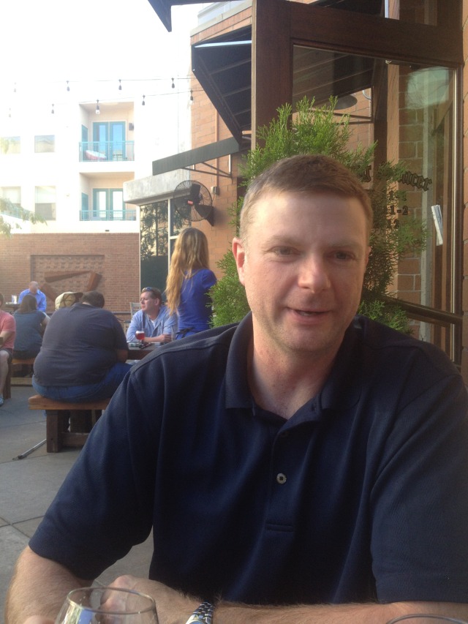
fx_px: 631
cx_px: 234
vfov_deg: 52.6
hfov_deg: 40.7
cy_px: 312
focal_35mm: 35
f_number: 2.4
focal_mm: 4.28
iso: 80
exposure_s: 1/120
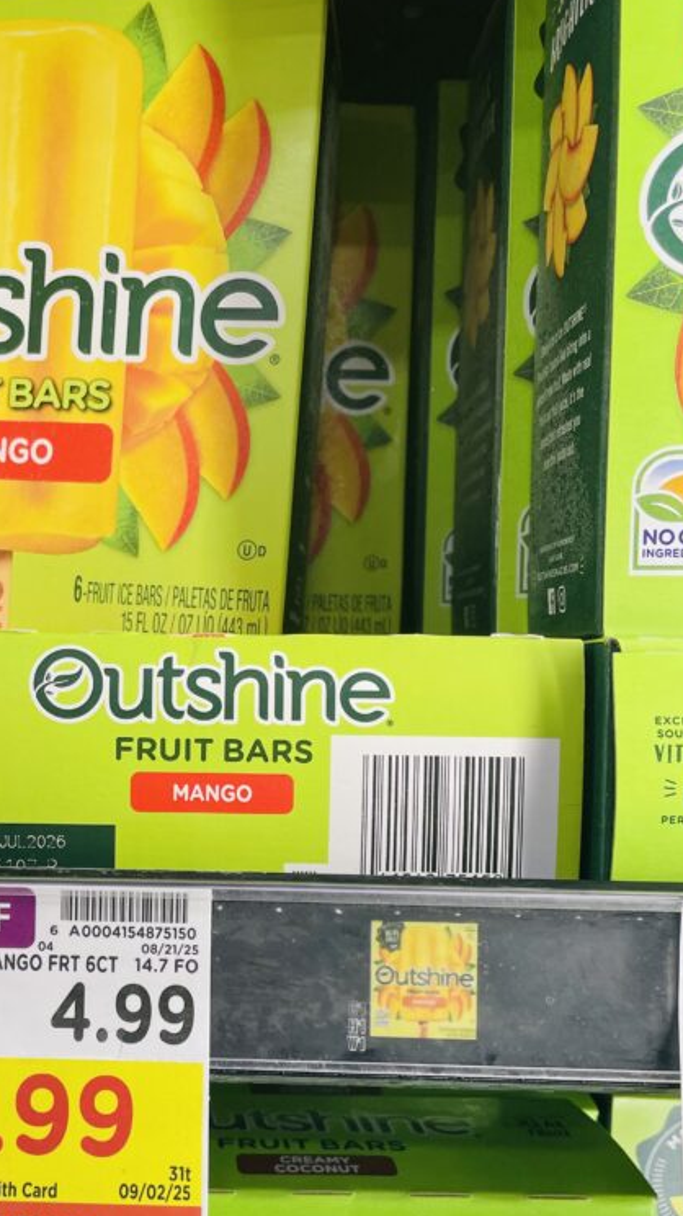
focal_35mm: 39
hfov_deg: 29.8
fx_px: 1257
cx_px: 149
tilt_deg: -1.7
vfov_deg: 51.2
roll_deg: +0.4
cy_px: 737
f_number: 1.6
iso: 64
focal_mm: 4.2
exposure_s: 1/120
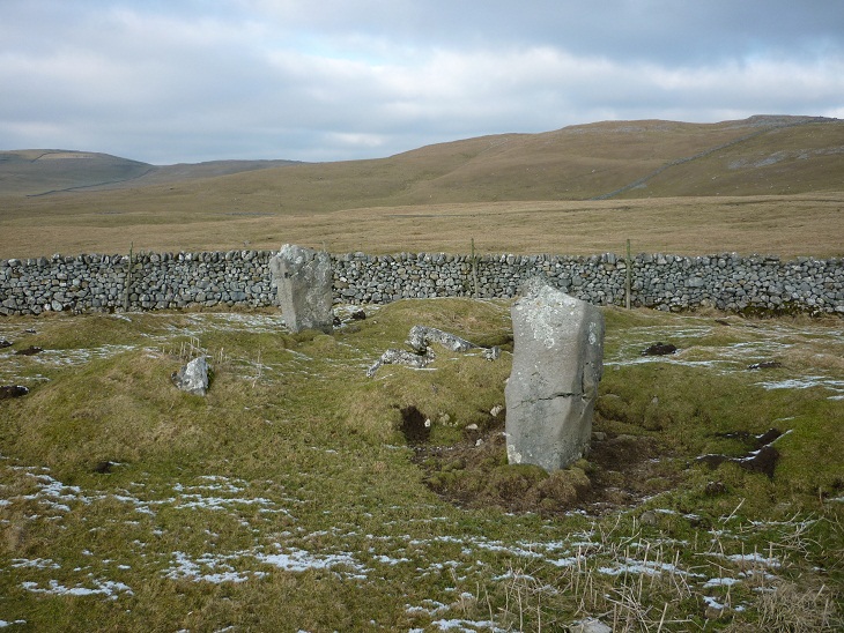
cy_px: 316
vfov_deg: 43.0
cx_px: 422
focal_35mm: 33
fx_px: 805
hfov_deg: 55.3
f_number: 2.8
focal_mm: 5.5
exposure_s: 1/400
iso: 80
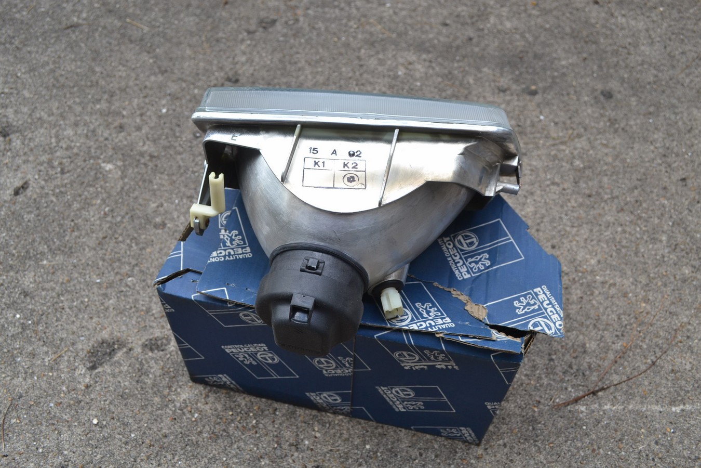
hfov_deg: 57.2
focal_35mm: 33
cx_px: 350
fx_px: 643
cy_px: 234
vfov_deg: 40.0
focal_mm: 22
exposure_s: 1/125
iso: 160
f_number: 5.6
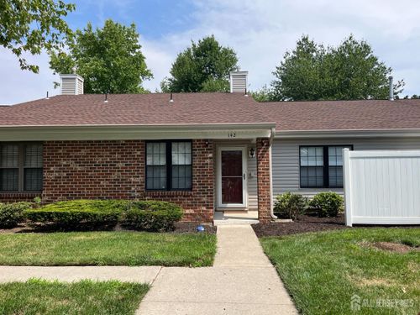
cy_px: 158
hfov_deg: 67.3
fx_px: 315
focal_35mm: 26
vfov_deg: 53.1
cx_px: 210
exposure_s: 1/2309
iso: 50
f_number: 1.6
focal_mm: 5.1
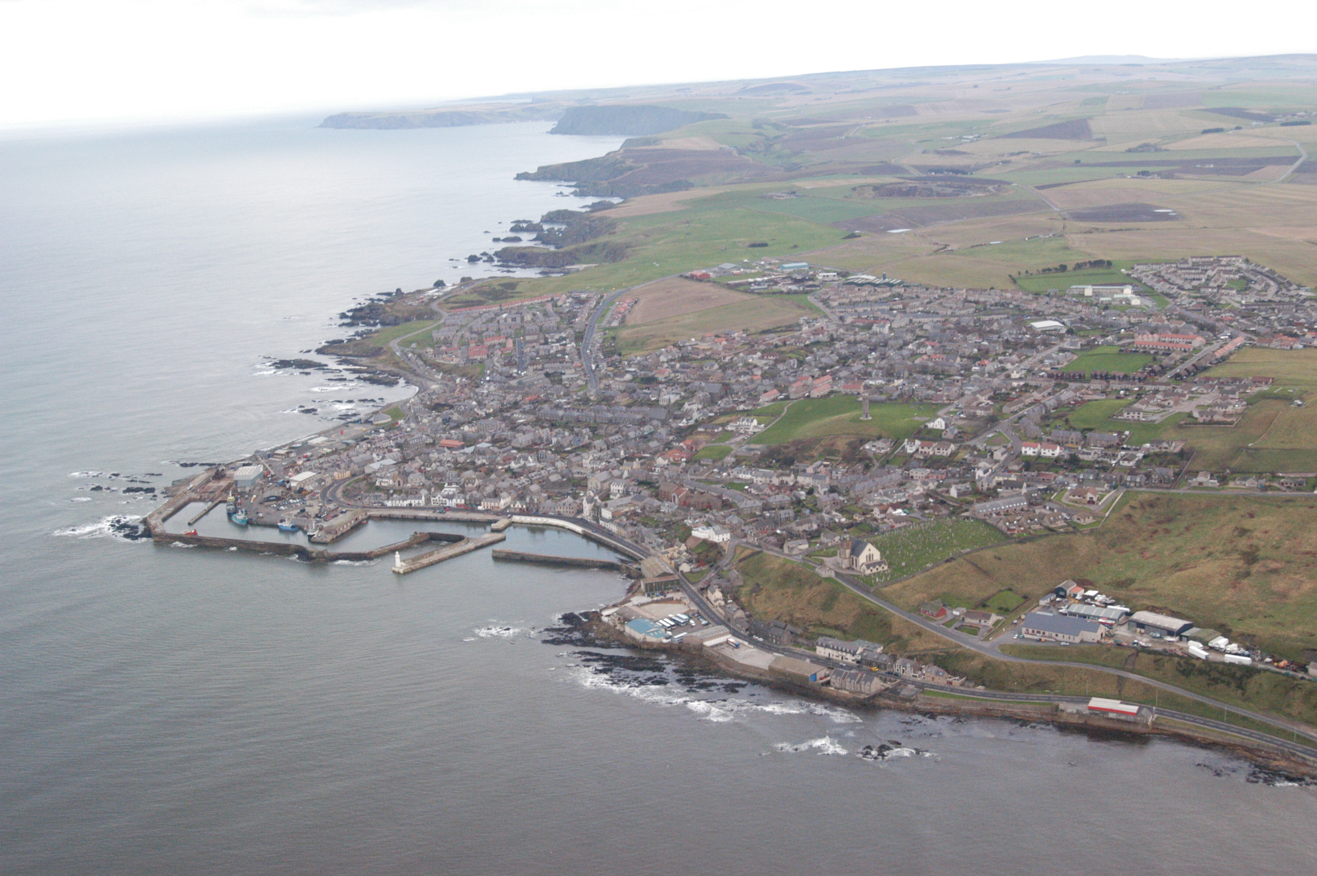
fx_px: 1645
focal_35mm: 45
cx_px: 658
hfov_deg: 43.6
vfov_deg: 29.8
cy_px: 438
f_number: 8
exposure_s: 1/250
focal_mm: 30
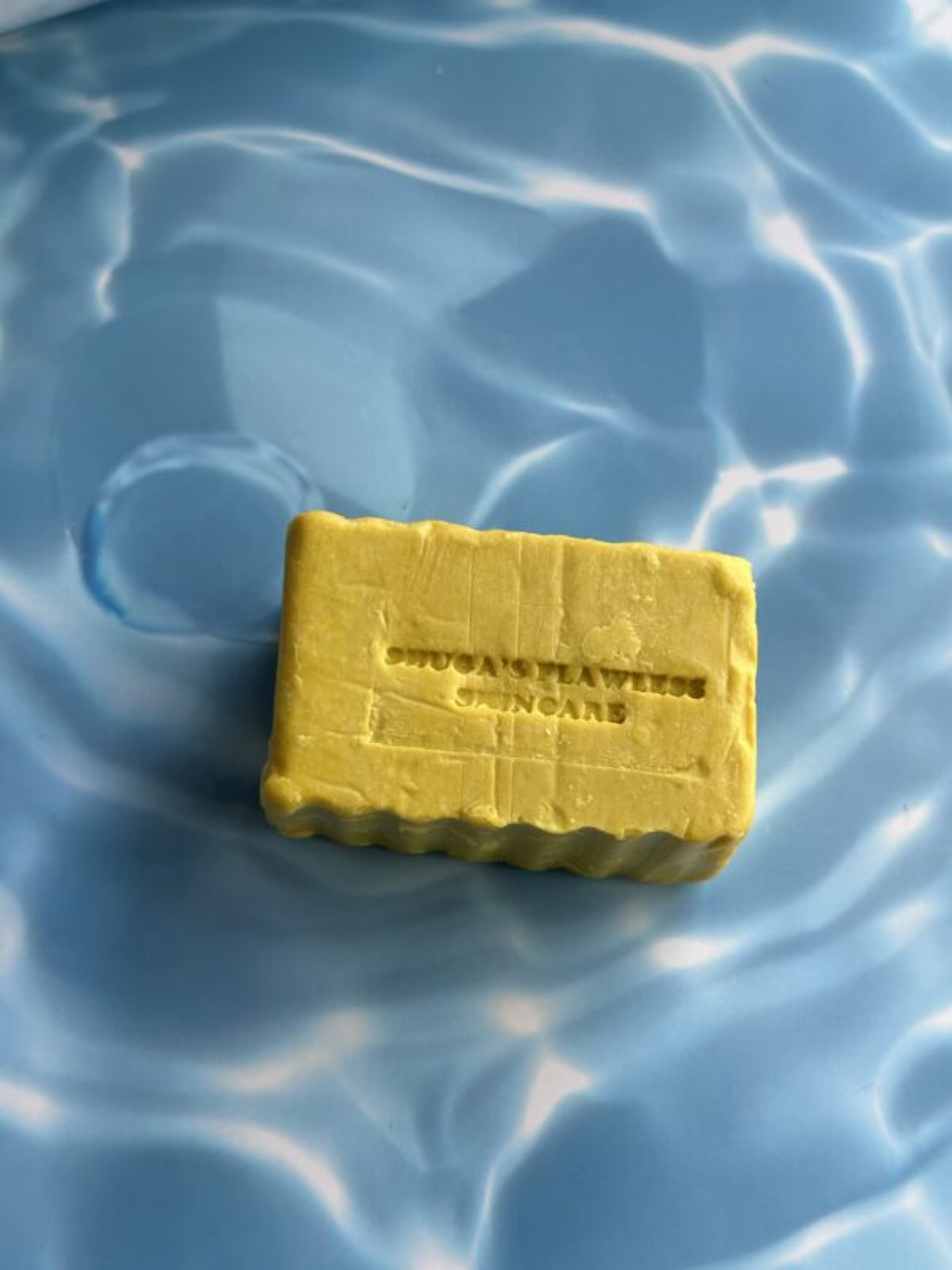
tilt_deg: -74.6
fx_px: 1760
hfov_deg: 30.3
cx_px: 476
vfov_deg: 39.7
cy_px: 635
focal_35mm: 48
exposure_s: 1/269
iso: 64
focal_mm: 6.86
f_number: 1.78
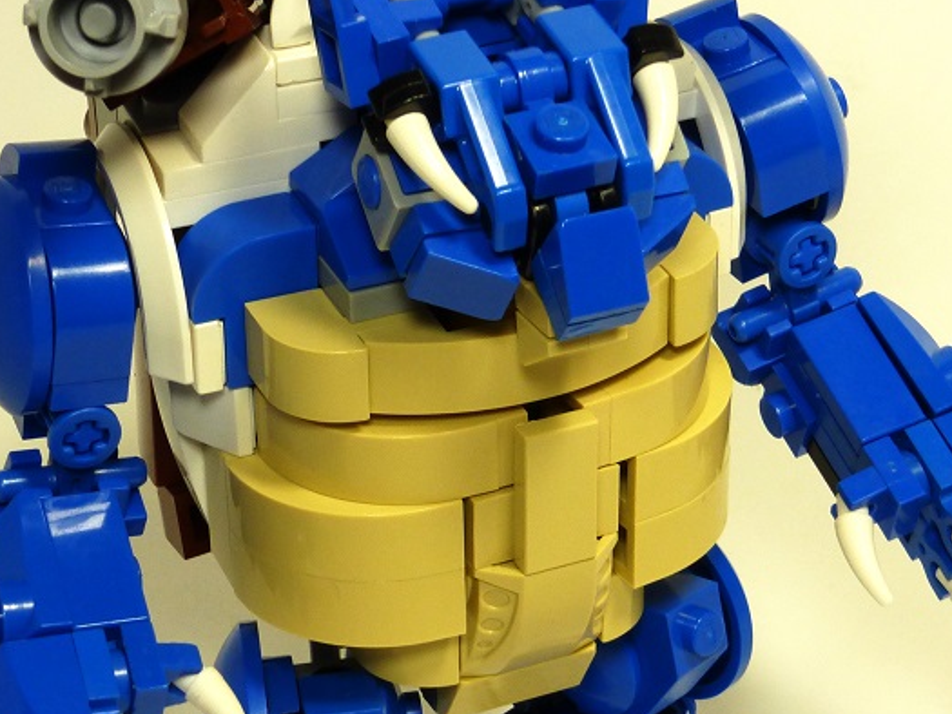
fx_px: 3301
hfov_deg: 16.4
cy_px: 448
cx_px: 497
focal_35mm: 120
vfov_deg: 12.3
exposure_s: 1/60
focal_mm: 9.7
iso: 100
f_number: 4.6
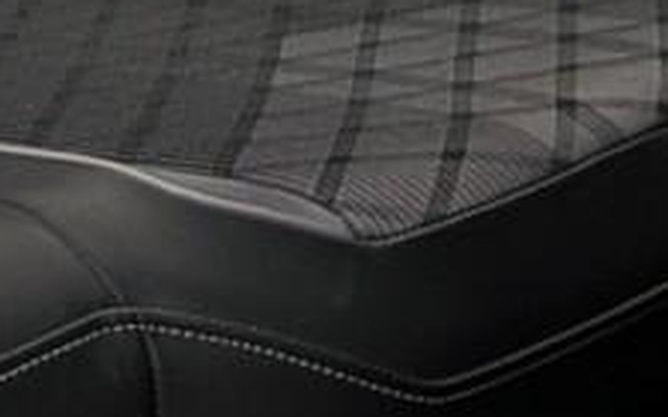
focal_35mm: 182
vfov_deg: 7.1
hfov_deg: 9.6
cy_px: -253
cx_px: -1175
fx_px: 3313
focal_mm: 4.53
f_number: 1.7
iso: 39
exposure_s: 1/90
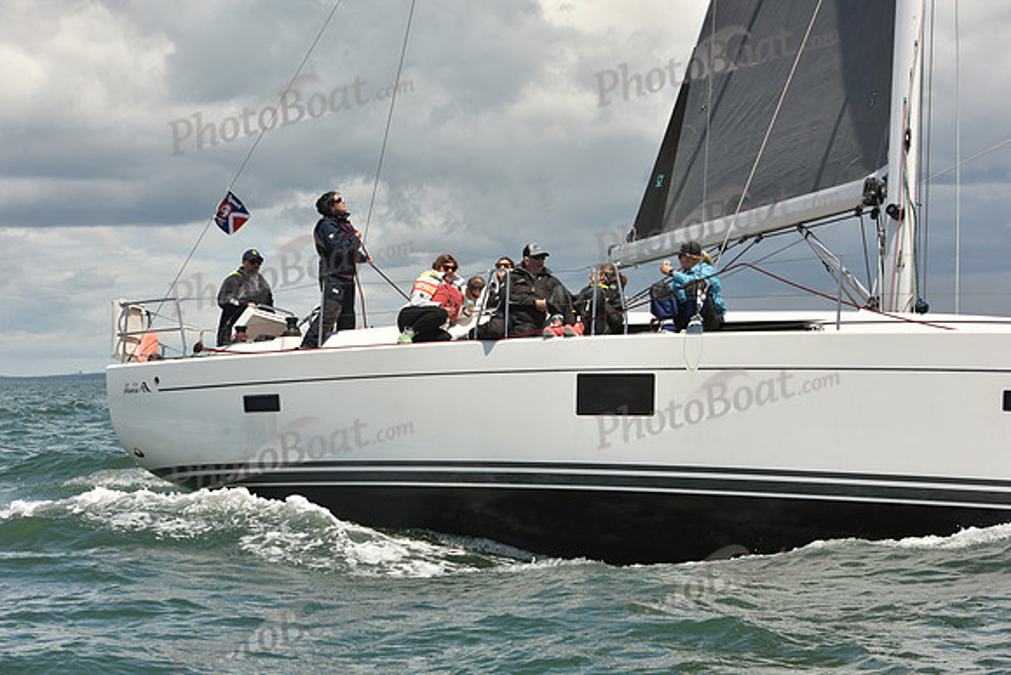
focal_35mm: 92
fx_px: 2584
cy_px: 338
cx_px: 506
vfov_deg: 14.9
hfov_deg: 22.1
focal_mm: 92
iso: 320
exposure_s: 1/800
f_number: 11
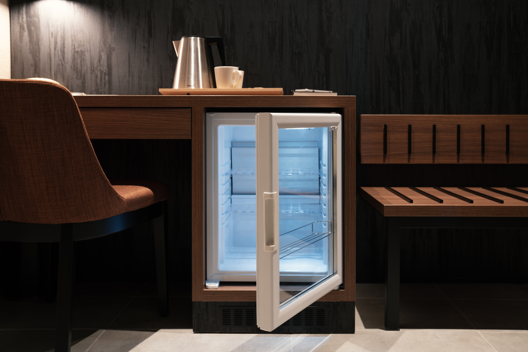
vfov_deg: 40.0
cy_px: 176
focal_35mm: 33
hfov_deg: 57.2
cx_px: 264
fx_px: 484
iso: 100
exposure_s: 1
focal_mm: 33
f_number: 5
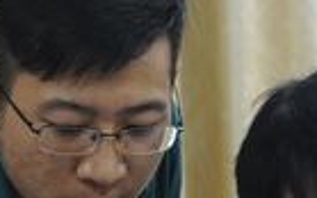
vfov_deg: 2.8
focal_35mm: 462
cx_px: -376
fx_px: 3993
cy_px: 442
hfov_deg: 4.5
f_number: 3.2
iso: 1600
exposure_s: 1/125
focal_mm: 70
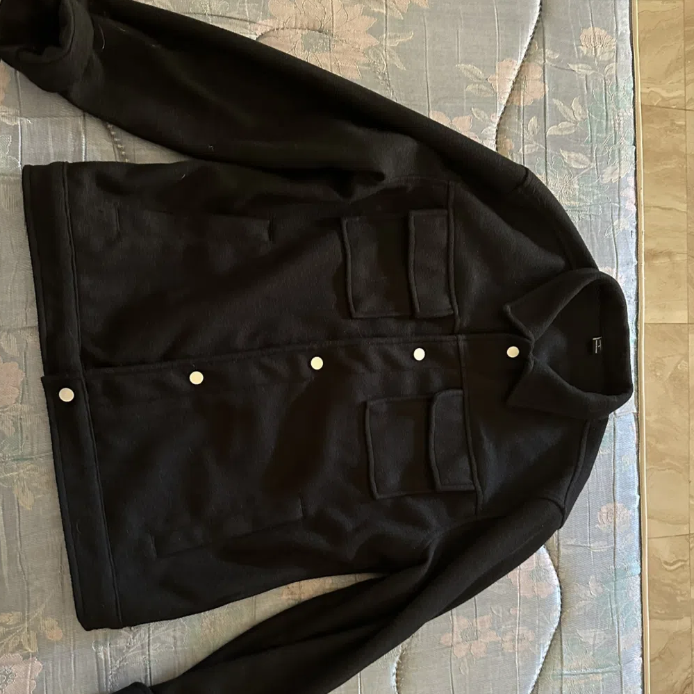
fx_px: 658
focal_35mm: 29
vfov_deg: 55.3
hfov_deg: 55.6
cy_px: 407
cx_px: 340
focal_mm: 6.86
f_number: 1.78
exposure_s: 1/30
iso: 1250
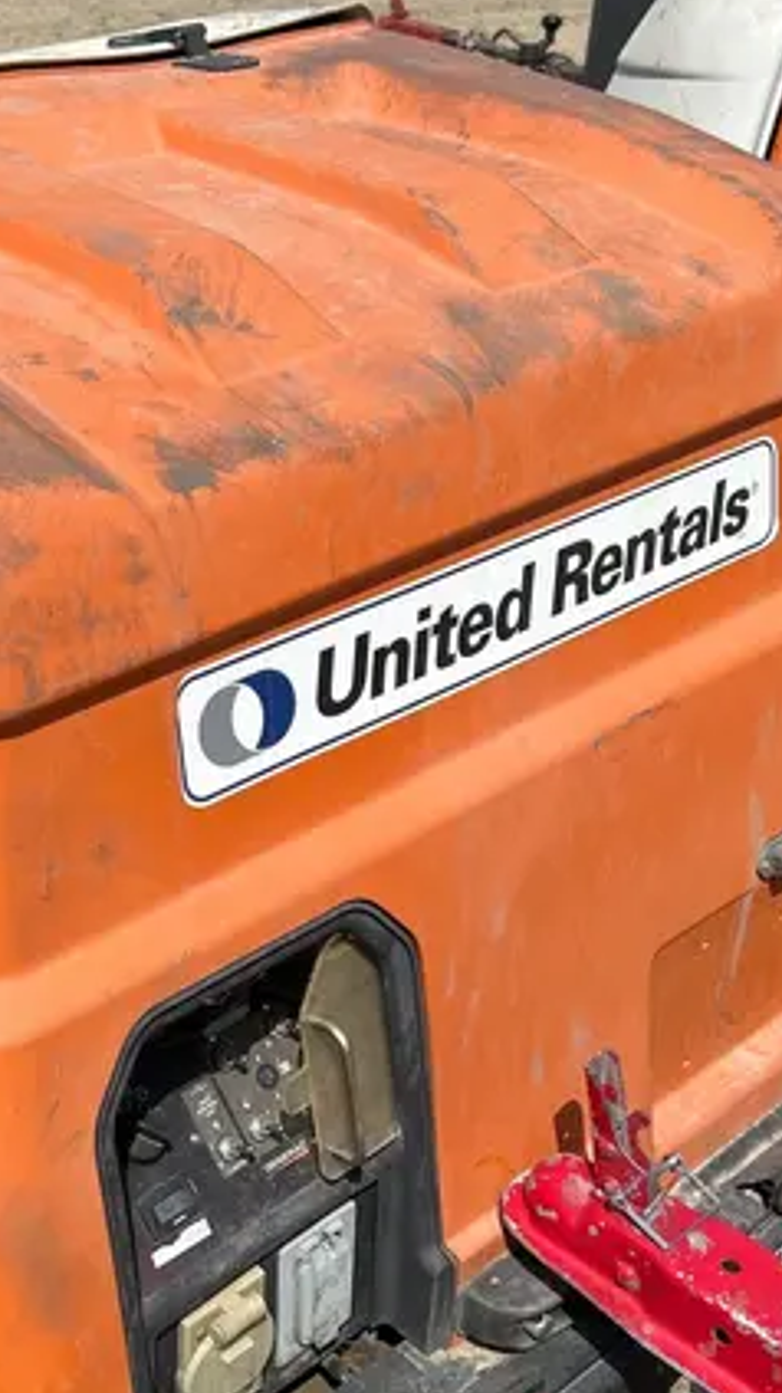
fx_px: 1809
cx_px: 138
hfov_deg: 24.0
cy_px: 718
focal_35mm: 49
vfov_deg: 42.1
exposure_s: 1/5882
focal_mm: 5.7
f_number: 1.5
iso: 50
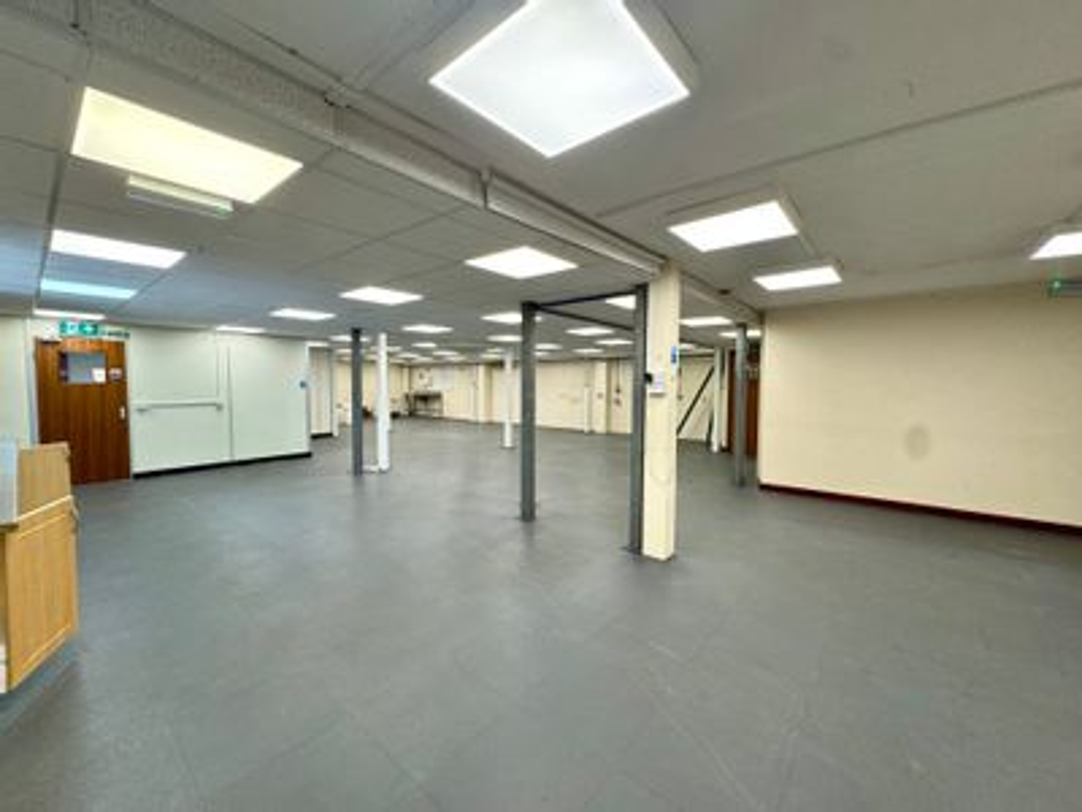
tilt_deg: -2.7
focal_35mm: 14
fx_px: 438
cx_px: 541
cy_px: 406
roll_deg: +0.5
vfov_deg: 85.7
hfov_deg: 102.1
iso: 100
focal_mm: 2.22
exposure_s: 1/100
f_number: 2.2
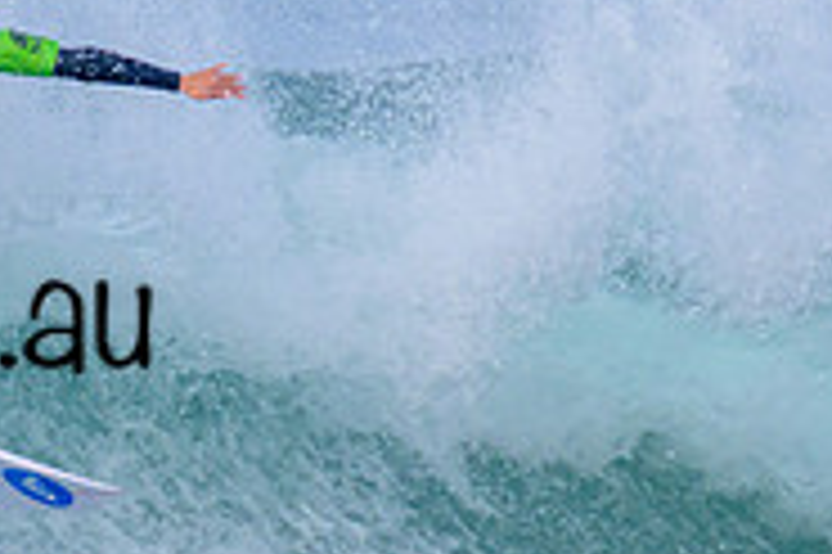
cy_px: 182
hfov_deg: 0.6
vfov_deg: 0.4
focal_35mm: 3444
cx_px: -164
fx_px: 79522
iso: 800
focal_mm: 800
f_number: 11
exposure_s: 1/2000
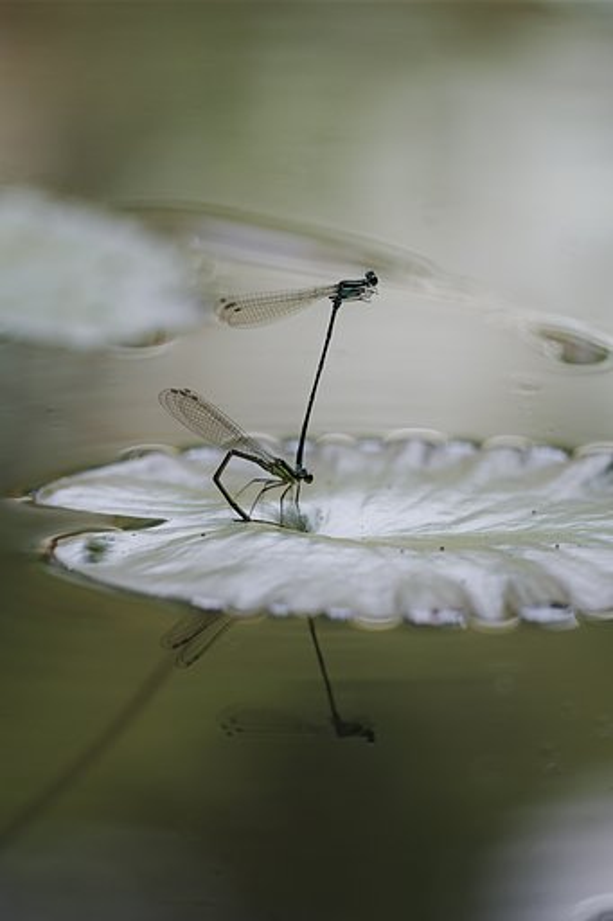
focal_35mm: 200
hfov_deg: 6.9
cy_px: 460
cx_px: 306
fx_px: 5111
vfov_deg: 10.3
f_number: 3.2
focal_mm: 150
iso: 100
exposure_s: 1/200
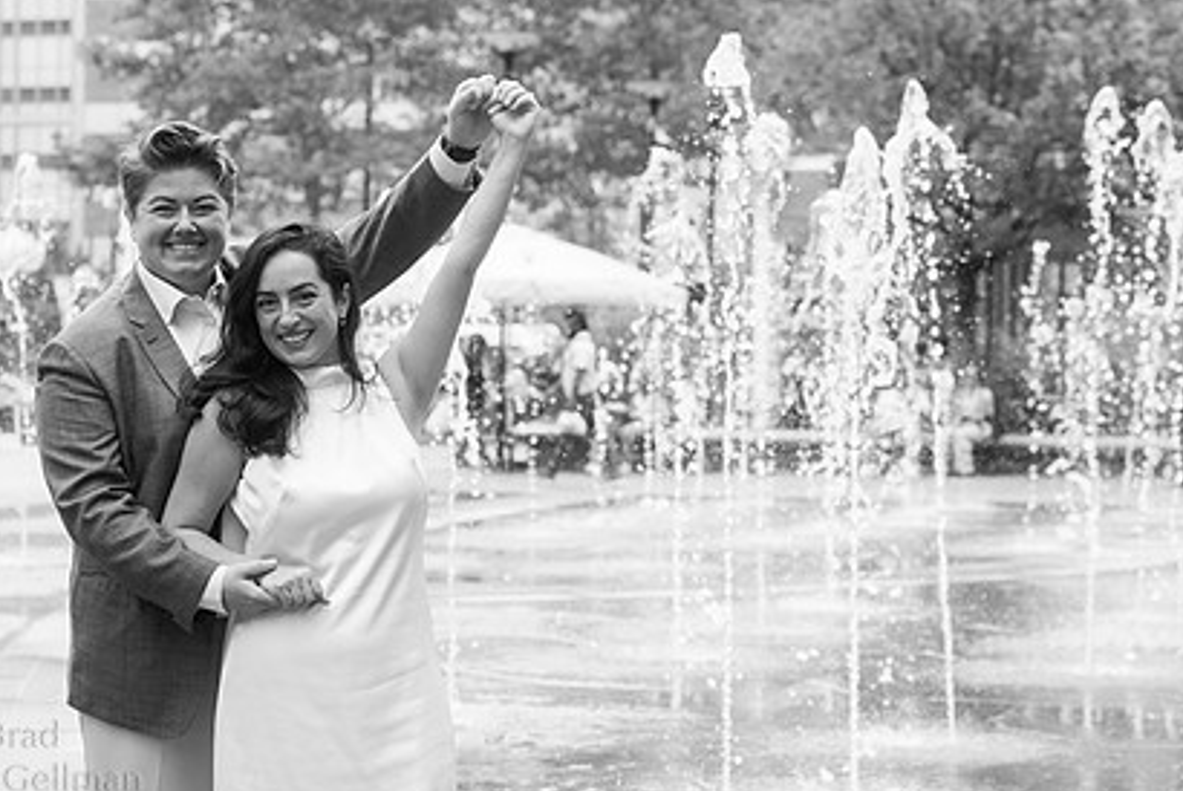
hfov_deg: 19.2
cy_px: 443
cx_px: 467
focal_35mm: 106
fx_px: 3486
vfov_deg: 12.9
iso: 800
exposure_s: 1/500
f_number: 5
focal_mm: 75
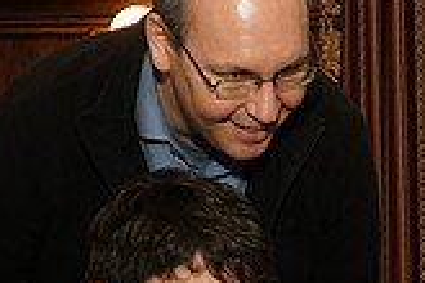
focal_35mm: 109
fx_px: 1287
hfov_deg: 18.4
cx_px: 392
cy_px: 367
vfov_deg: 12.2
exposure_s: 1/80
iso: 500
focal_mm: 31
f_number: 4.5
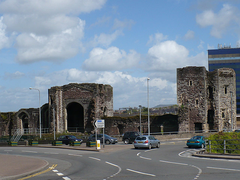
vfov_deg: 30.3
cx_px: 120
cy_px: 90
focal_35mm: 48
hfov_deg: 39.7
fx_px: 333
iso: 100
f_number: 9
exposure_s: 1/320
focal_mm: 7.9
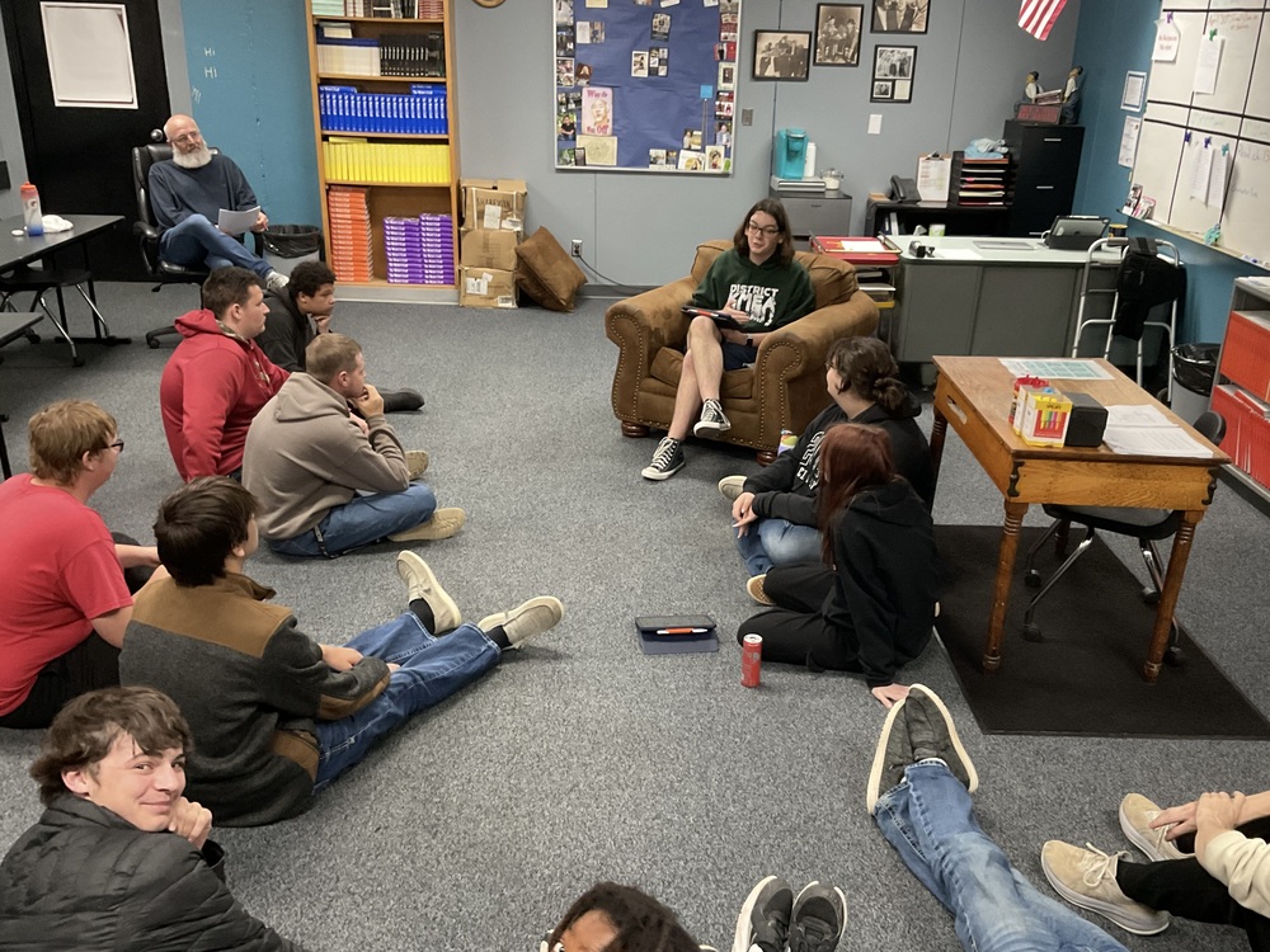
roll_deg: -2.1
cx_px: 635
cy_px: 476
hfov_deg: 61.7
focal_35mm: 29
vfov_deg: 48.2
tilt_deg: -23.2
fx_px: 1064
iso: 250
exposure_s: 1/40
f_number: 1.8
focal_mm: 3
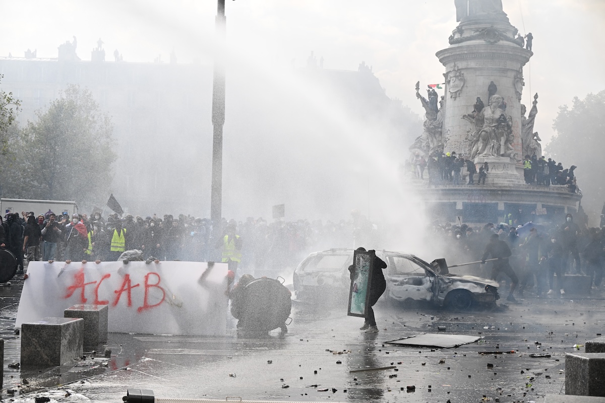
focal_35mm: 60
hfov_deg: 33.4
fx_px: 1008
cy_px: 202
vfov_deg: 22.6
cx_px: 302
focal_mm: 60
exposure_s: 1/800
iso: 400
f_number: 6
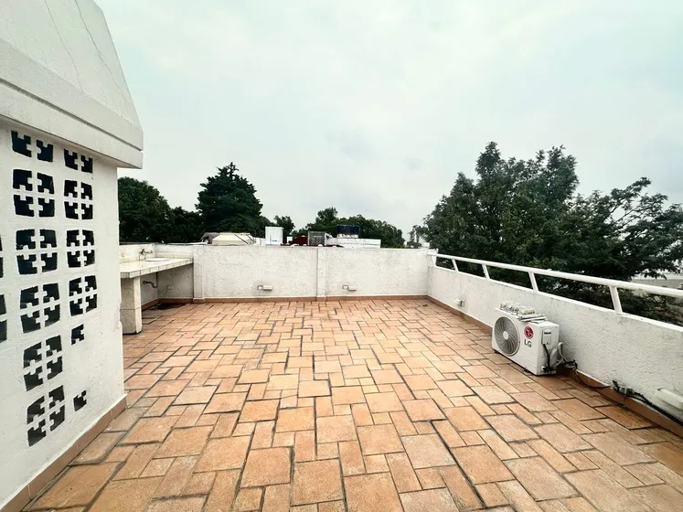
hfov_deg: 98.1
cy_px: 261
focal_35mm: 15
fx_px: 296
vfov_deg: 81.7
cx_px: 358
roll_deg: -1.9
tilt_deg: -4.8
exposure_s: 1/2257
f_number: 2.2
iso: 50
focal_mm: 2.22
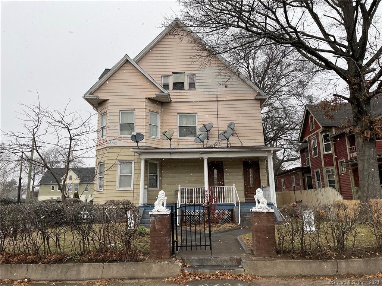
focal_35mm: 26
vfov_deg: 53.1
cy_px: 143
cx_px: 191
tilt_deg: +12.3
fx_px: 287
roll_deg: +2.2
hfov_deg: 67.3
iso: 50
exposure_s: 1/496
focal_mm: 4.2
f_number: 1.6
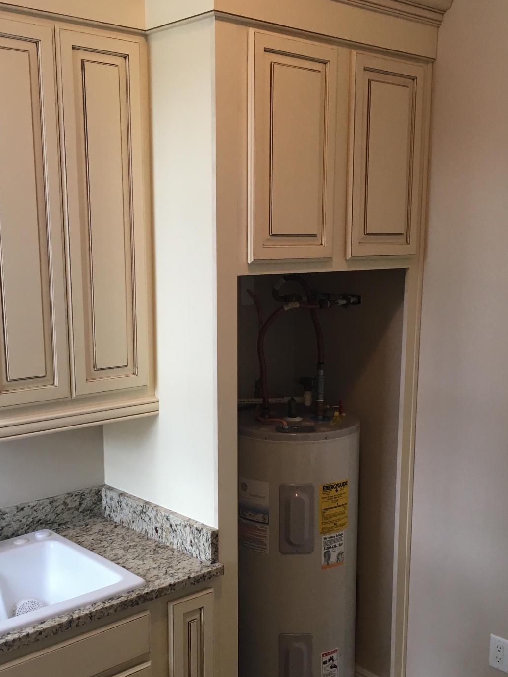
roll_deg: -0.9
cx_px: 244
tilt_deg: -11.7
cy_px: 405
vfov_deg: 44.6
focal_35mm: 42
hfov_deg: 34.4
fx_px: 822
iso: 32
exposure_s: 1/30
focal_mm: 4.15
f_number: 2.2
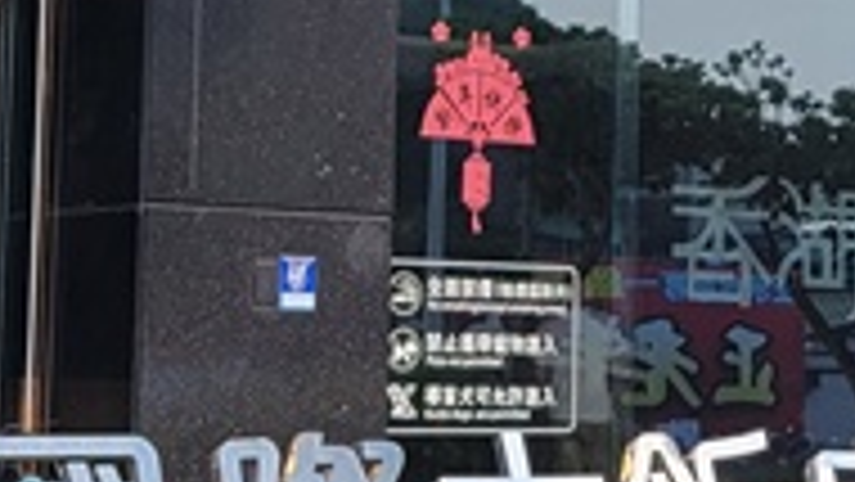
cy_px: 0
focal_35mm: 149
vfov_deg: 8.1
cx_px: 819
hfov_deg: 14.2
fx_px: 3379
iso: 40
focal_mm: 5.4
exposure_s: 1/282
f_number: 1.8
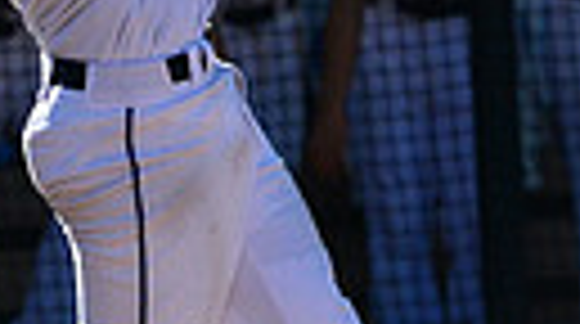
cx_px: 121
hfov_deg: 1.4
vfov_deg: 0.8
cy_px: 126
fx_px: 23855
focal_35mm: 1554
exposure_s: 1/8000
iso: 800
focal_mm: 220
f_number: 5.3
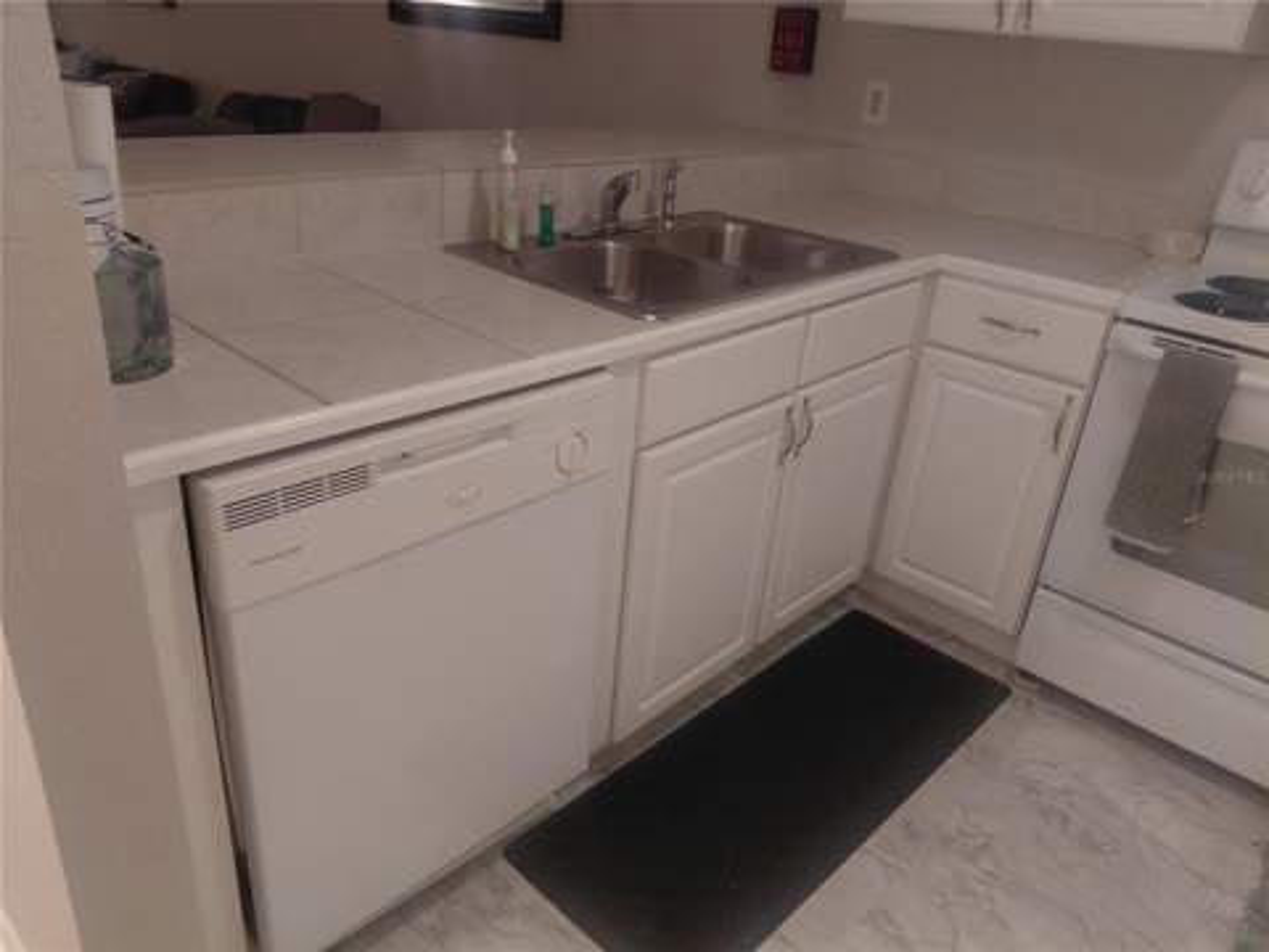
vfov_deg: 54.9
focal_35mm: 25
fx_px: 916
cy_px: 476
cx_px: 634
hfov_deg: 69.4
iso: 320
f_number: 1.8
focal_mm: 4.69
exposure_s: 1/40
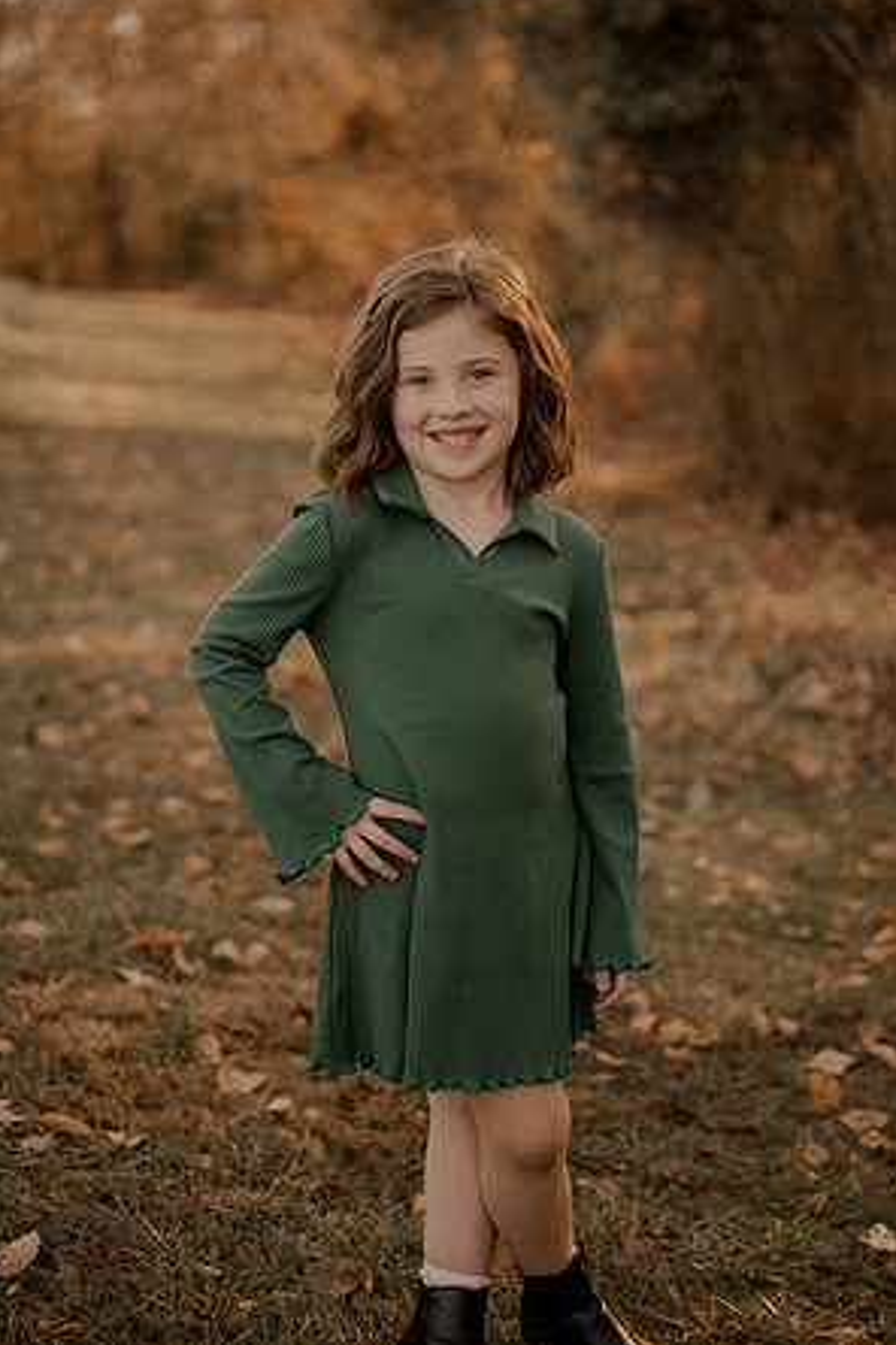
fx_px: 2650
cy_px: 666
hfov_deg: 19.2
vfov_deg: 28.5
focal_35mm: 71
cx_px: 445
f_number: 2.8
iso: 200
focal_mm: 70
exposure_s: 1/250
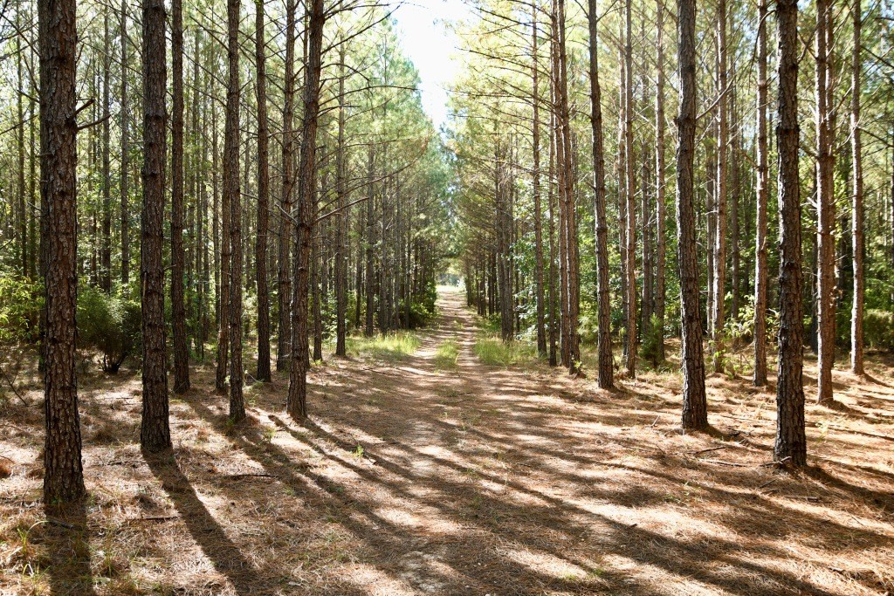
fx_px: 745
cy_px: 298
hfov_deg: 61.9
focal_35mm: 30
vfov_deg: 43.6
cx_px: 447
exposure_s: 1/200
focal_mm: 20
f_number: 6.3
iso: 1000
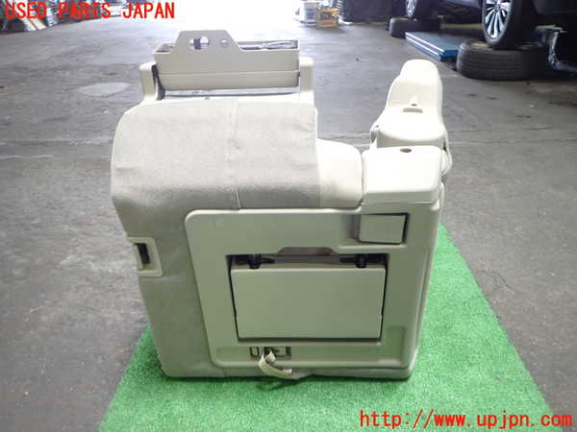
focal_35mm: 25
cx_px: 288
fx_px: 417
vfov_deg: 54.9
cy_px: 216
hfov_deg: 69.4
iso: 200
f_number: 2
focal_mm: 4.5
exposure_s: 1/50
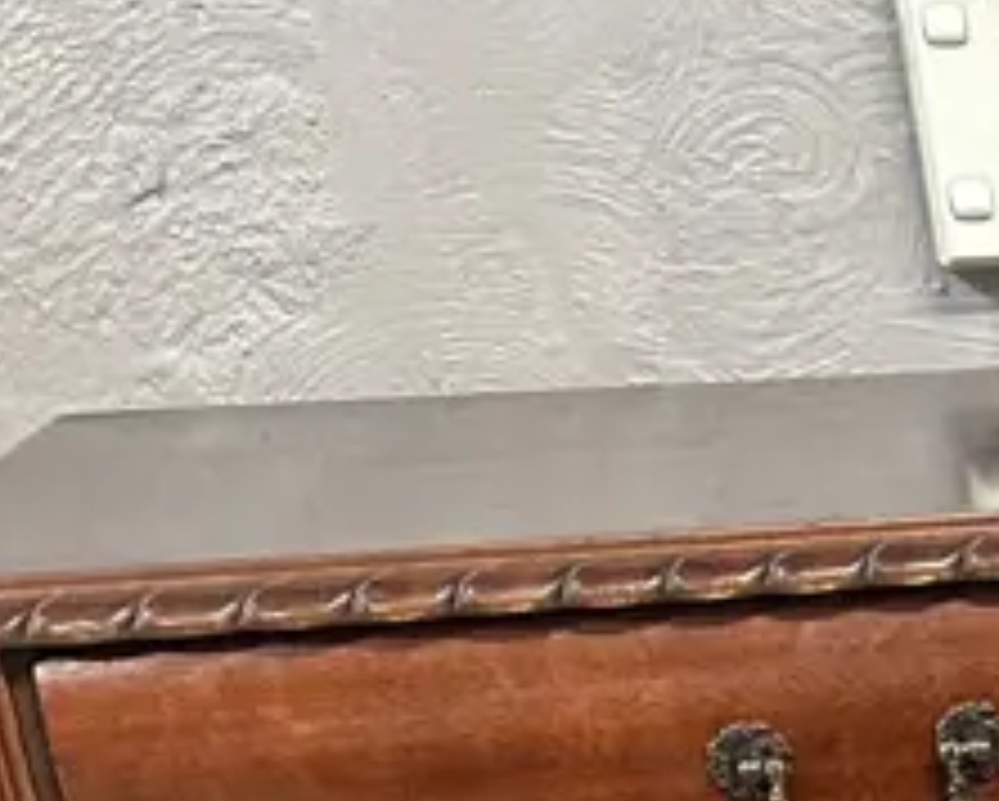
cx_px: 2128
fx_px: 3196
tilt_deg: -21.3
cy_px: 1305
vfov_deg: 13.2
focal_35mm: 108
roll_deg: +1.7
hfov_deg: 14.2
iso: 400
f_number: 1.78
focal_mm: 6.86
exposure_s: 1/50
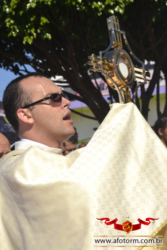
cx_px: 83
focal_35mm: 121
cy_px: 126
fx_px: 843
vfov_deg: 16.9
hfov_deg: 11.3
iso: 100
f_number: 13
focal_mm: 80
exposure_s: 1/200
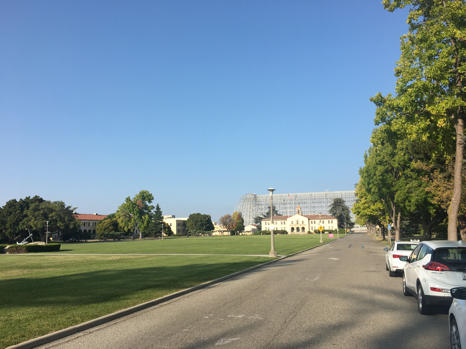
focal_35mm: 29
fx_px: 390
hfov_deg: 61.7
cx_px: 233
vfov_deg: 48.2
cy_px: 174
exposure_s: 1/1131
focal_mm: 4.15
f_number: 2.2
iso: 25
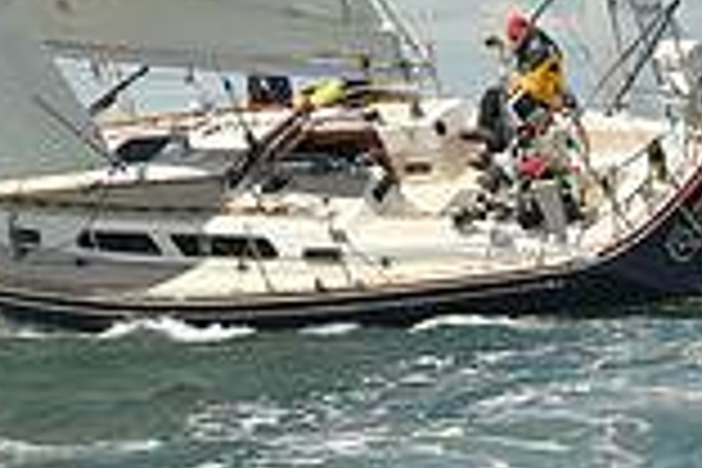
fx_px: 5791
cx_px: 374
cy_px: 191
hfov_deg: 6.9
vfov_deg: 4.6
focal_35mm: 297
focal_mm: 80
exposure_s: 1/800
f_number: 13
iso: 320
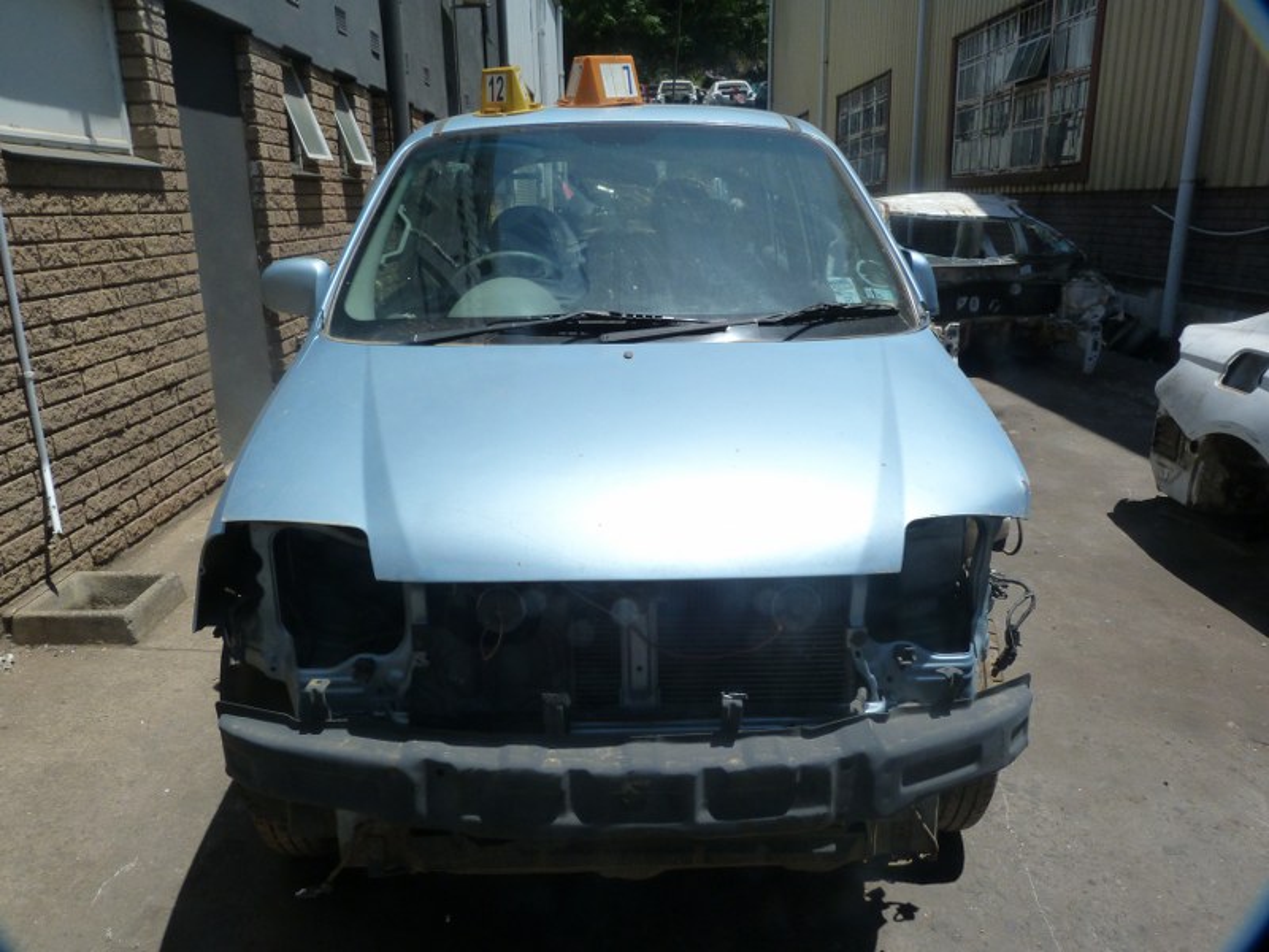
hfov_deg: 69.4
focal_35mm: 25
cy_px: 476
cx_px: 634
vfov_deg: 54.9
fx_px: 916
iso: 125
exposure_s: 1/500
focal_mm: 4.5
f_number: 5.6
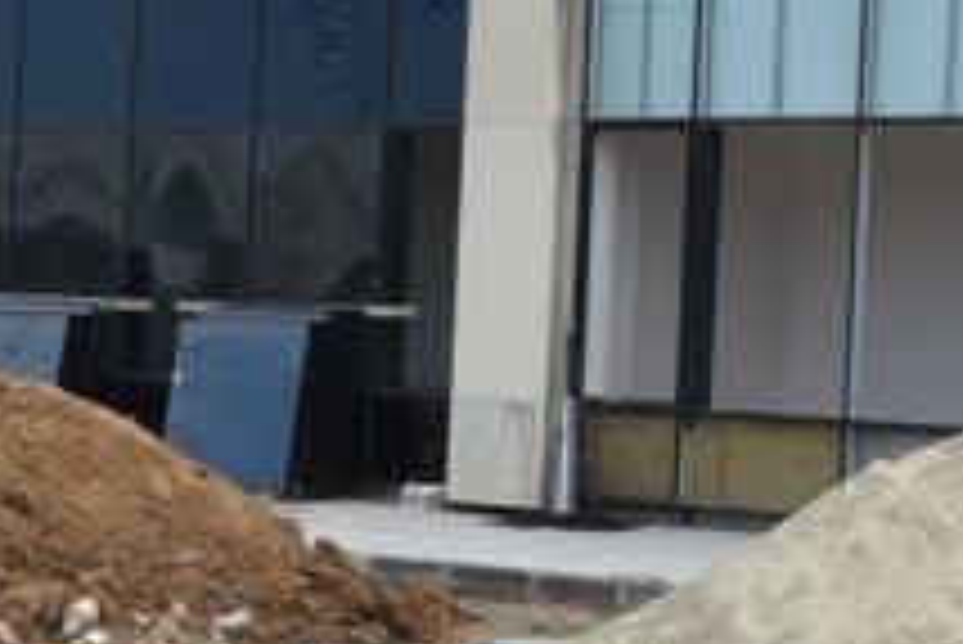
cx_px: 99
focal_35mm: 129
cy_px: 340
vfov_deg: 10.6
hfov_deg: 15.7
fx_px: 3453
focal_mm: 18
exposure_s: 1/250
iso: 100
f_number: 8
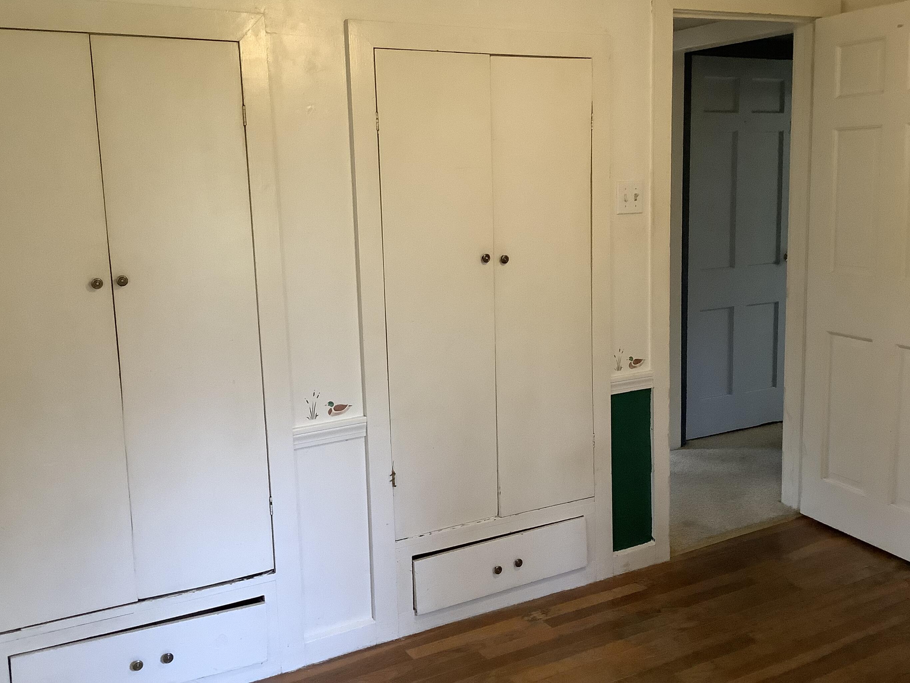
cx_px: 425
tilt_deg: -8.7
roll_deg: +1.2
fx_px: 894
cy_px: 309
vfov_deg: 41.7
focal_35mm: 34
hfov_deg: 53.9
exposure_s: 1/60
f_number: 2.4
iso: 320
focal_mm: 3.3
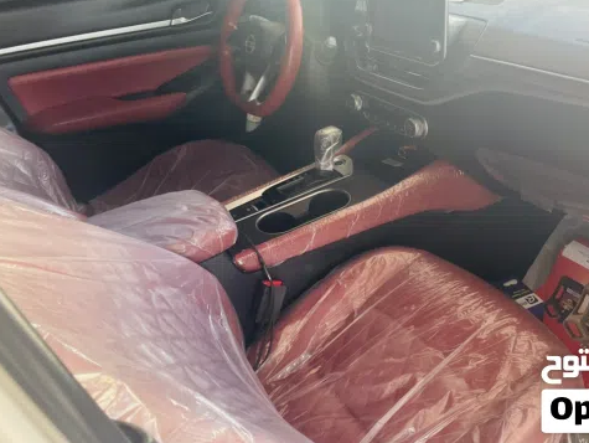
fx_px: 596
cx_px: 355
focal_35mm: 35
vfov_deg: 40.5
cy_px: 165
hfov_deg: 52.2
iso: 50
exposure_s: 1/121
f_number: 1.6
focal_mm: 4.2
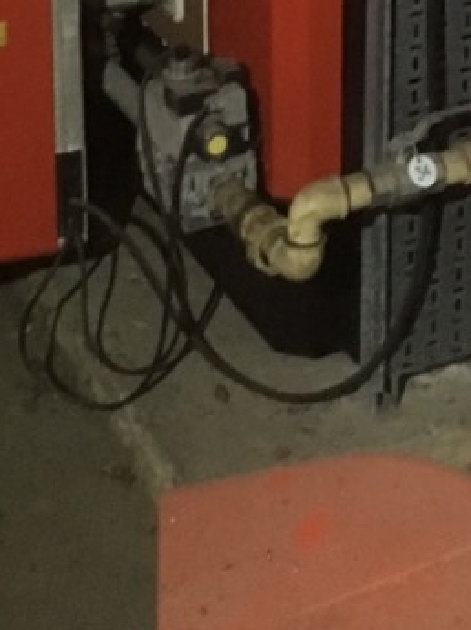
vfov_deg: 18.3
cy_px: -170
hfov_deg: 14.5
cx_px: 394
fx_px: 1836
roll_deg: +0.6
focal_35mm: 101
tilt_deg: -17.7
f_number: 2.2
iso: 1000
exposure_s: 1/17
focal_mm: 4.15
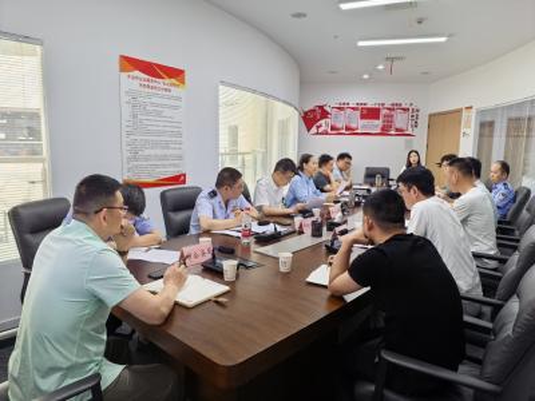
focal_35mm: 24
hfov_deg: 71.6
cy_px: 200
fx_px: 371
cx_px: 268
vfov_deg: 56.8
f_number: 4
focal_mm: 6.98
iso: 160
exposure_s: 1/100
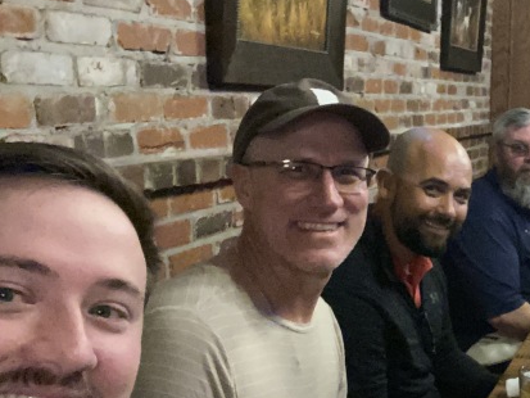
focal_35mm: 57
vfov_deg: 25.5
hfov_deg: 29.6
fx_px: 873
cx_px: 616
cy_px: 267
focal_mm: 2.71
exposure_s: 1/16
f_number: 2.2
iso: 1250
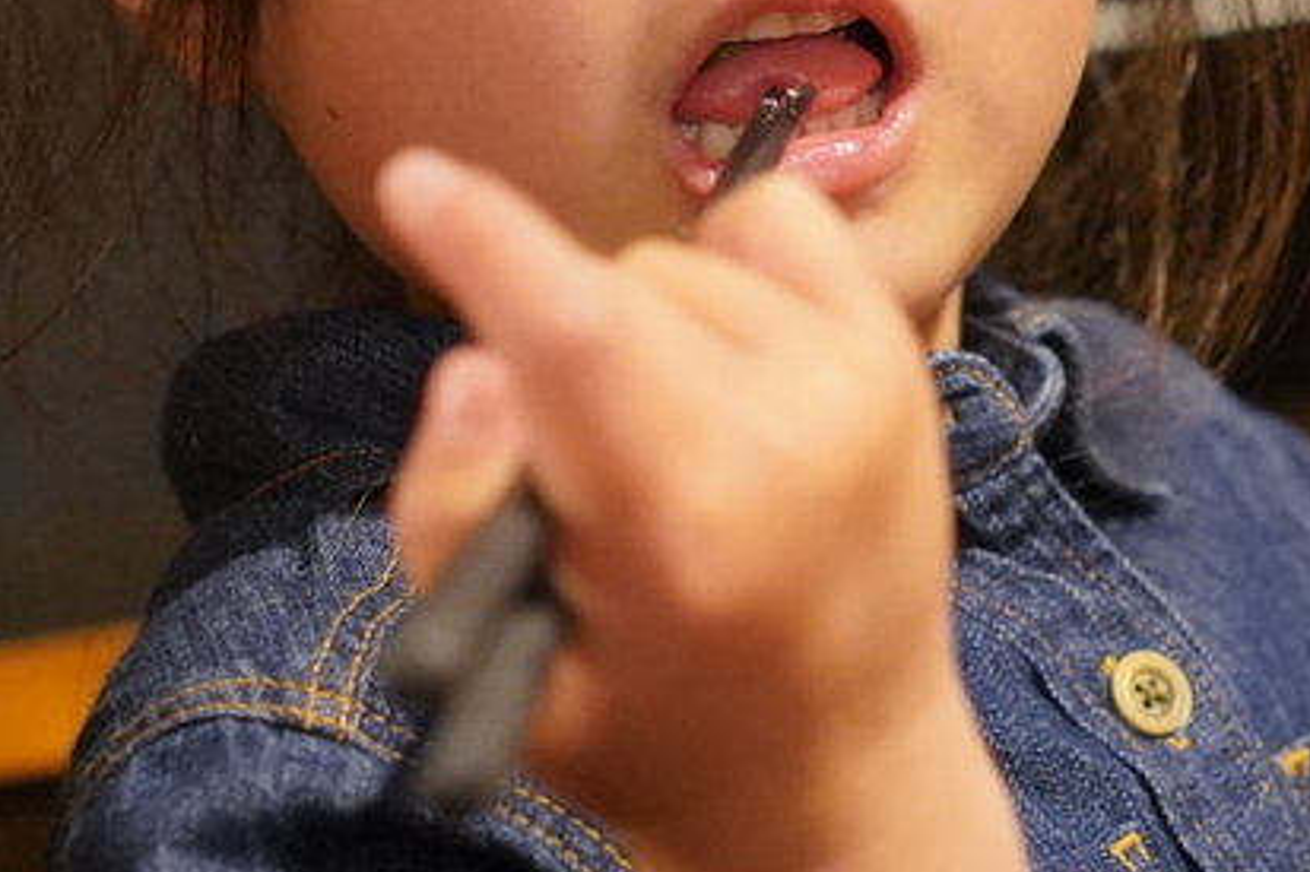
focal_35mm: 160
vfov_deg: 8.4
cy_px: -368
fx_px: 5820
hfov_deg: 12.6
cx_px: 1494
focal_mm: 55
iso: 5000
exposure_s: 1/100
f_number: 3.2
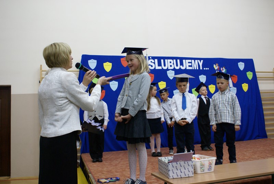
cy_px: 92
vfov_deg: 40.1
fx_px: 252
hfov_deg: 57.2
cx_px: 137
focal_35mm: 33
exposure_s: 1/30
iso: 400
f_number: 4
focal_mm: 22
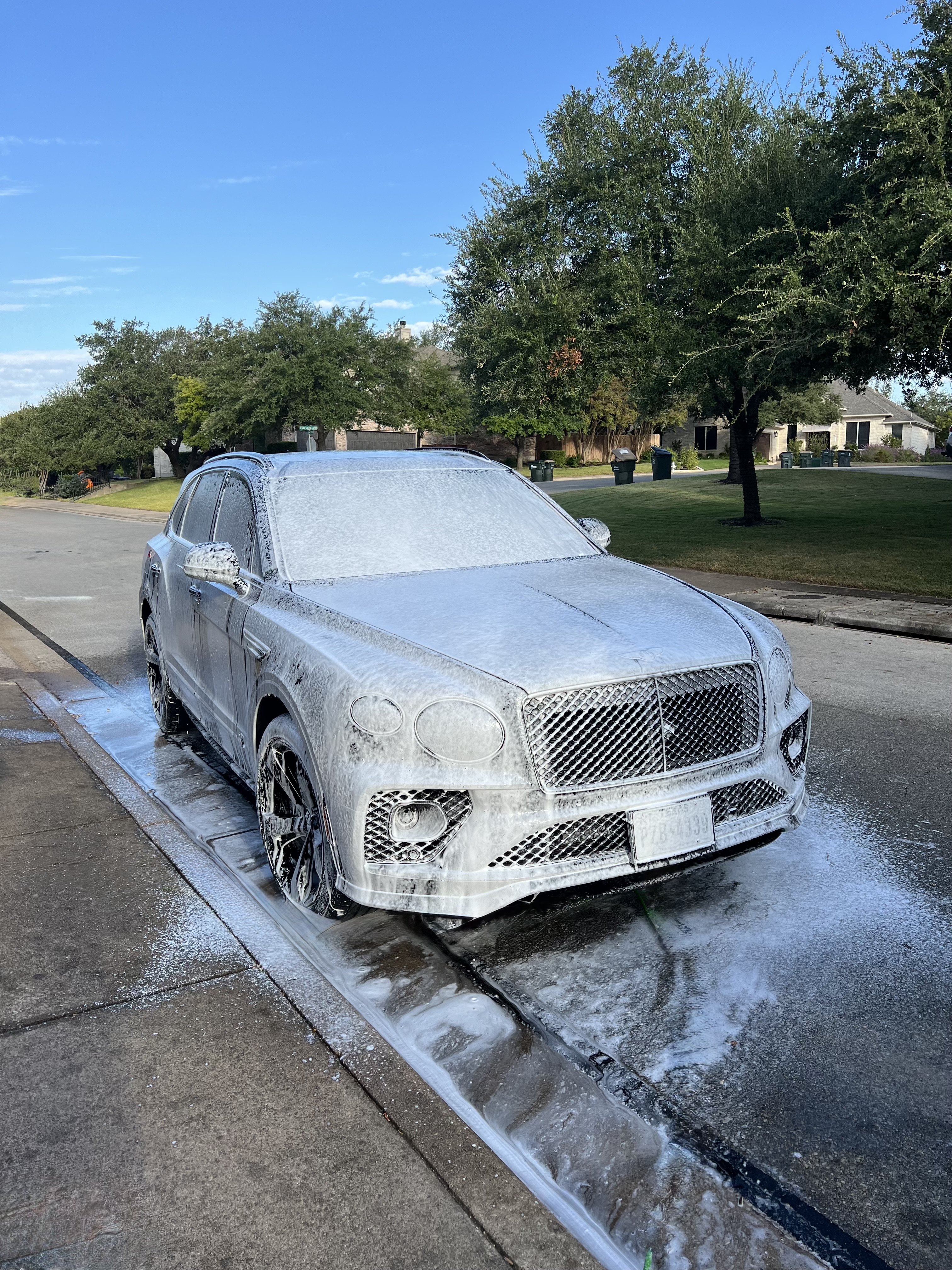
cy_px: 635
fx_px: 953
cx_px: 476
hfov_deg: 53.1
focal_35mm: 26
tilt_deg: -9.0
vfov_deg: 67.3
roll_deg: +0.8
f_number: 1.5
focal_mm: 5.7
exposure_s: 1/1869
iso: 50
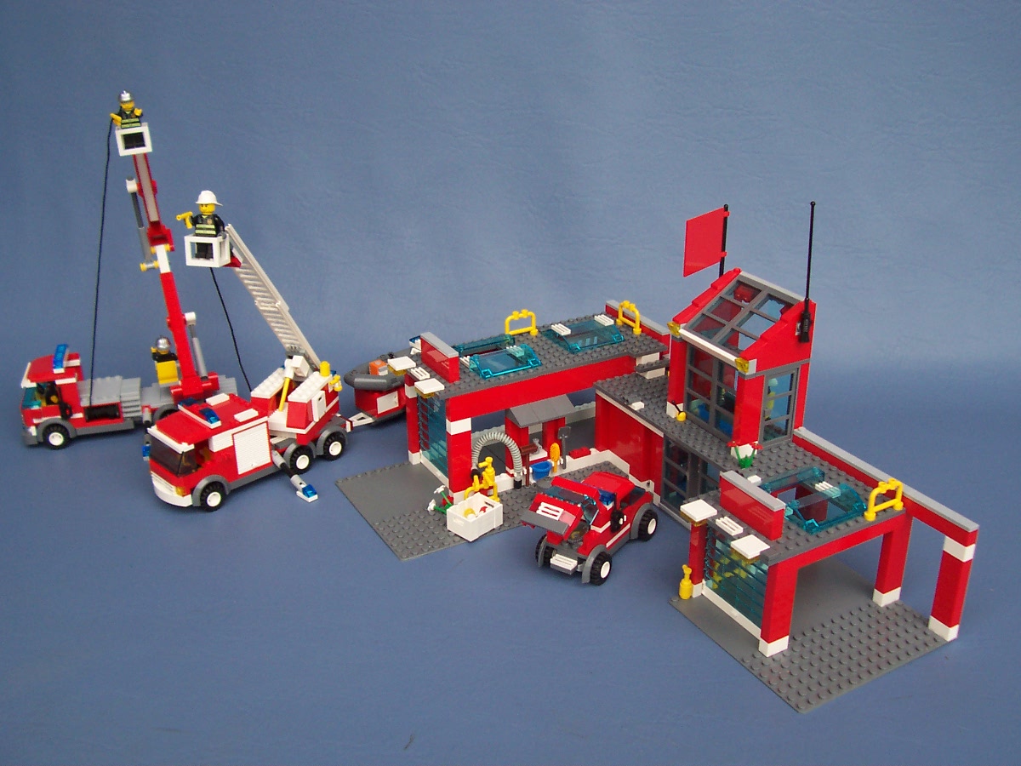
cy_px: 383
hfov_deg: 50.1
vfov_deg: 38.7
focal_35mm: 37
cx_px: 510
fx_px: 1091
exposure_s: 1/180
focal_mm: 5.6
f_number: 2.8
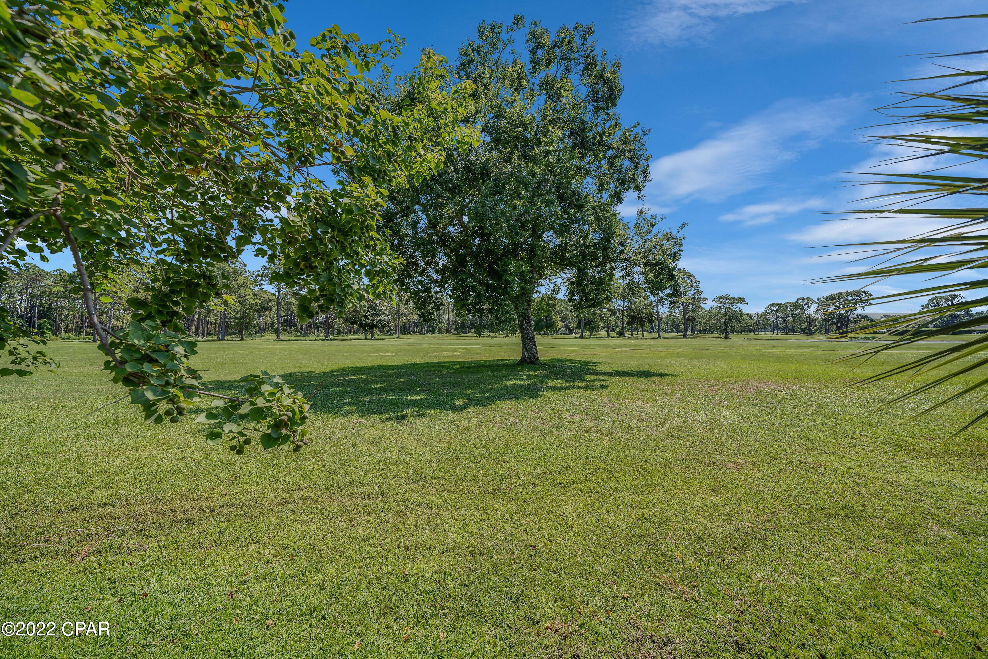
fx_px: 329
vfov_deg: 90.0
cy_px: 330
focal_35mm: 12
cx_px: 494
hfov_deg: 112.6
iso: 100
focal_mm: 12
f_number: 5.6
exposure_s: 1/800
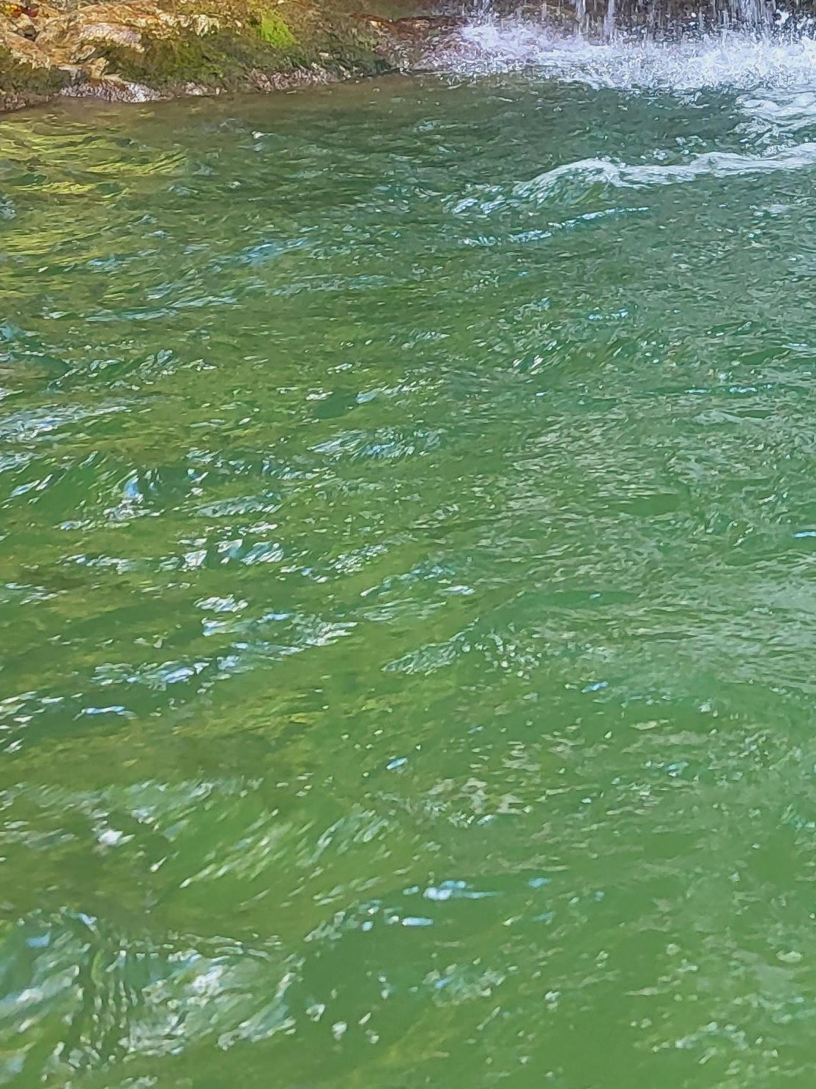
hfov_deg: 19.3
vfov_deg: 25.8
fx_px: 2201
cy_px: -101
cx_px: 1083
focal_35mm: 70
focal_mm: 5.4
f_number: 1.8
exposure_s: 1/100
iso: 64
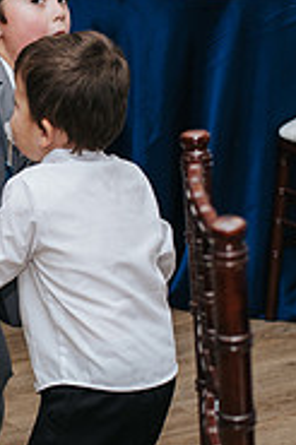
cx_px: -46
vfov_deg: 13.8
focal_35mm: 149
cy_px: 263
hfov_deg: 9.1
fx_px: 1841
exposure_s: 1/200
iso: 800
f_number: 3.2
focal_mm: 35
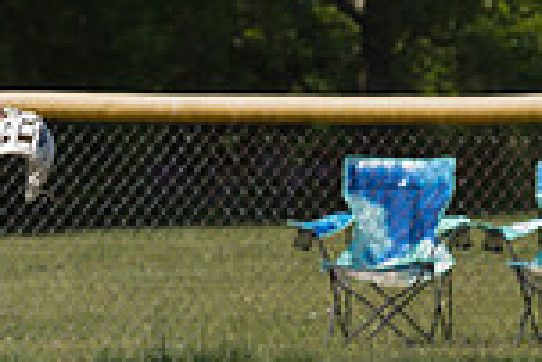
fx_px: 16471
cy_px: 129
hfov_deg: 1.9
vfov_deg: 1.3
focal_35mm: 1093
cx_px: -223
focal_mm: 190
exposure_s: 1/1600
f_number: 5.6
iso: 250
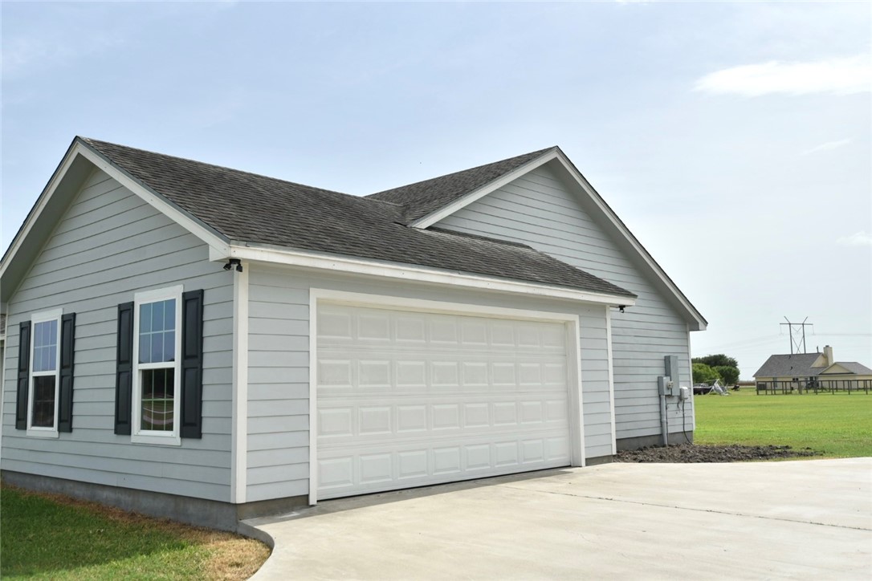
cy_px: 290
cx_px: 436
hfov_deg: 58.7
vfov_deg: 41.1
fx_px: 775
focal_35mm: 32
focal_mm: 32
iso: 200
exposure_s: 1/2500
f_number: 5.6
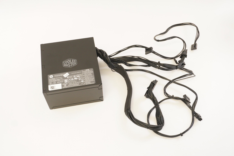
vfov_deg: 33.0
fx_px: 263
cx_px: 117
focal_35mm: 40
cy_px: 78
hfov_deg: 48.0
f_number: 5.6
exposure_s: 1/13
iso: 400
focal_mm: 27
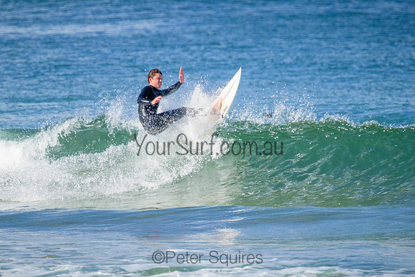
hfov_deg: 2.0
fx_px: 11719
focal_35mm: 1016
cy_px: 125
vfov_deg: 1.4
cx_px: 215
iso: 2500
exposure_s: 1/1250
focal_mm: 800
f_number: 11
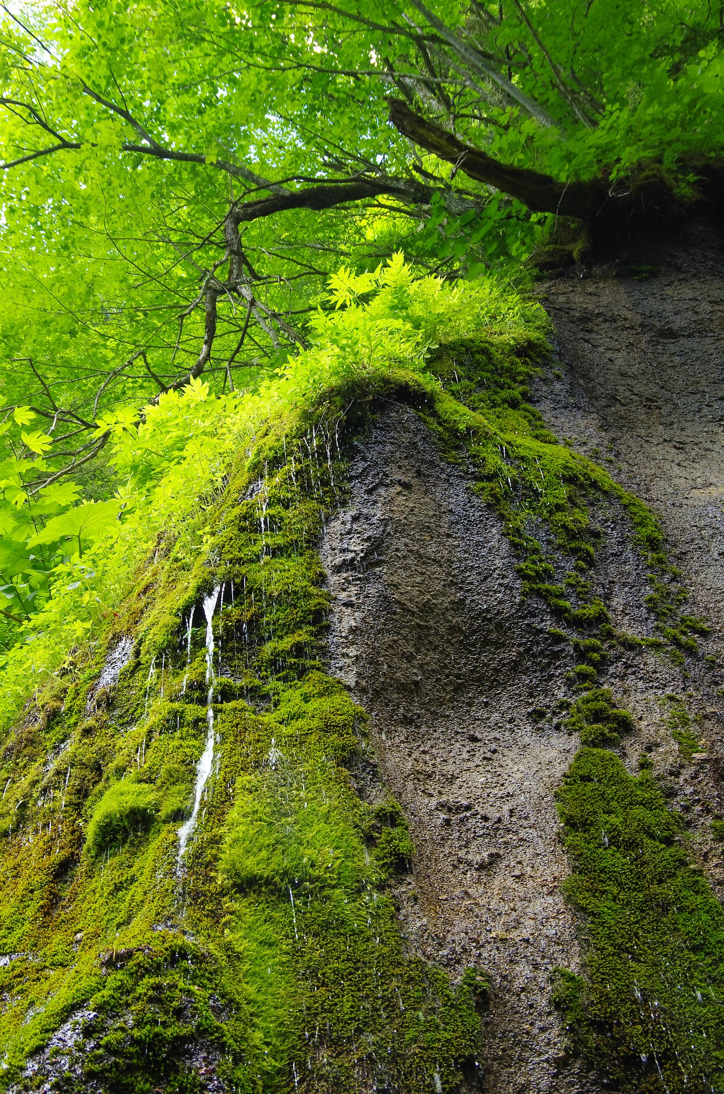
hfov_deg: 29.1
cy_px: 547
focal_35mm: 46
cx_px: 362
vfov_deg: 42.8
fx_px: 1394
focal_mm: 31
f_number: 6.3
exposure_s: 1/125
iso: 800
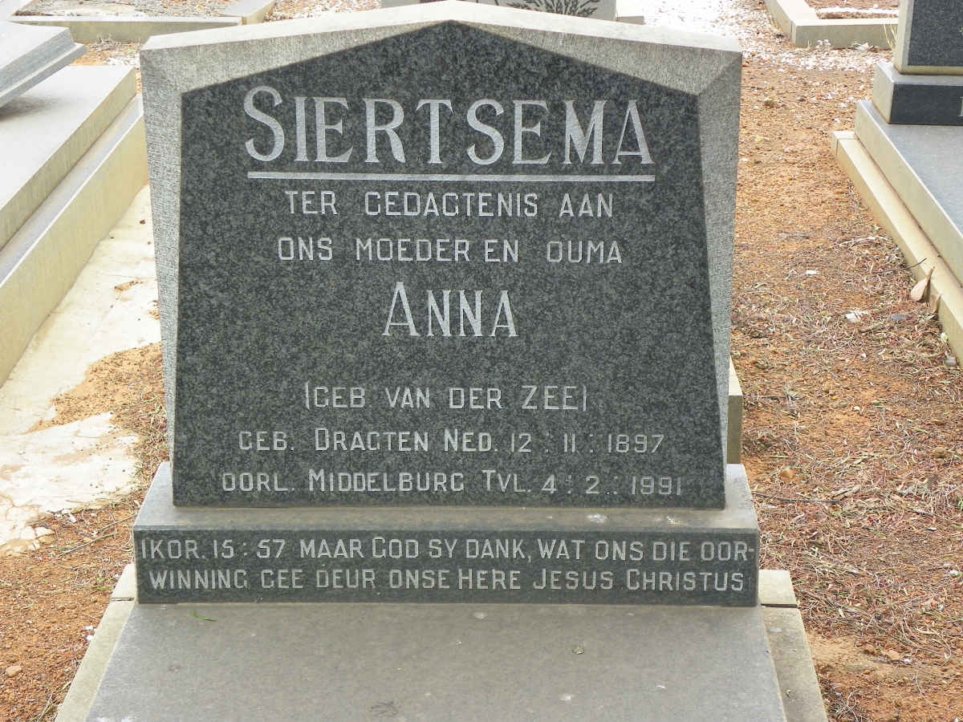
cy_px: 361
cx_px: 482
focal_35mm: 71
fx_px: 1975
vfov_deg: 20.7
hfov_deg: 27.4
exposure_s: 1/100
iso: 64
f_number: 3.5
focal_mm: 12.6
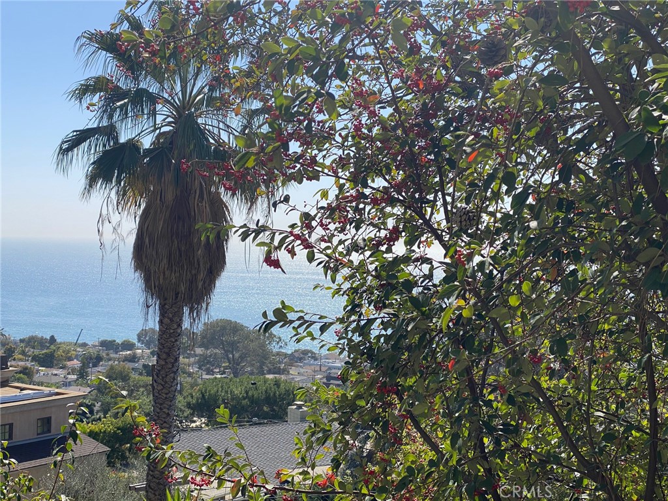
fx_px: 1003
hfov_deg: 36.8
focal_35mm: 52
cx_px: 334
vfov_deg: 28.0
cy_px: 250
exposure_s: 1/1295
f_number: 2
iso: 20
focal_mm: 6
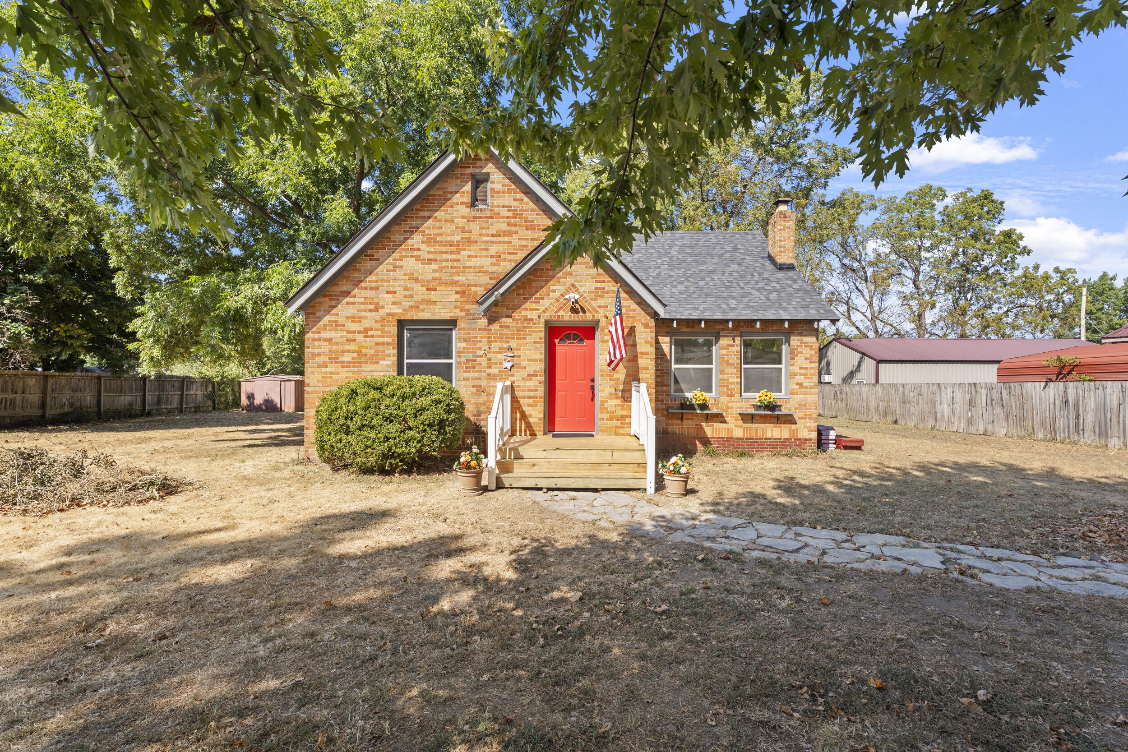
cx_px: 564
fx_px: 501
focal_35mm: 16
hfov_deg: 96.7
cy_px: 376
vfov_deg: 73.8
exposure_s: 1/200
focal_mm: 16
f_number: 8
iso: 320
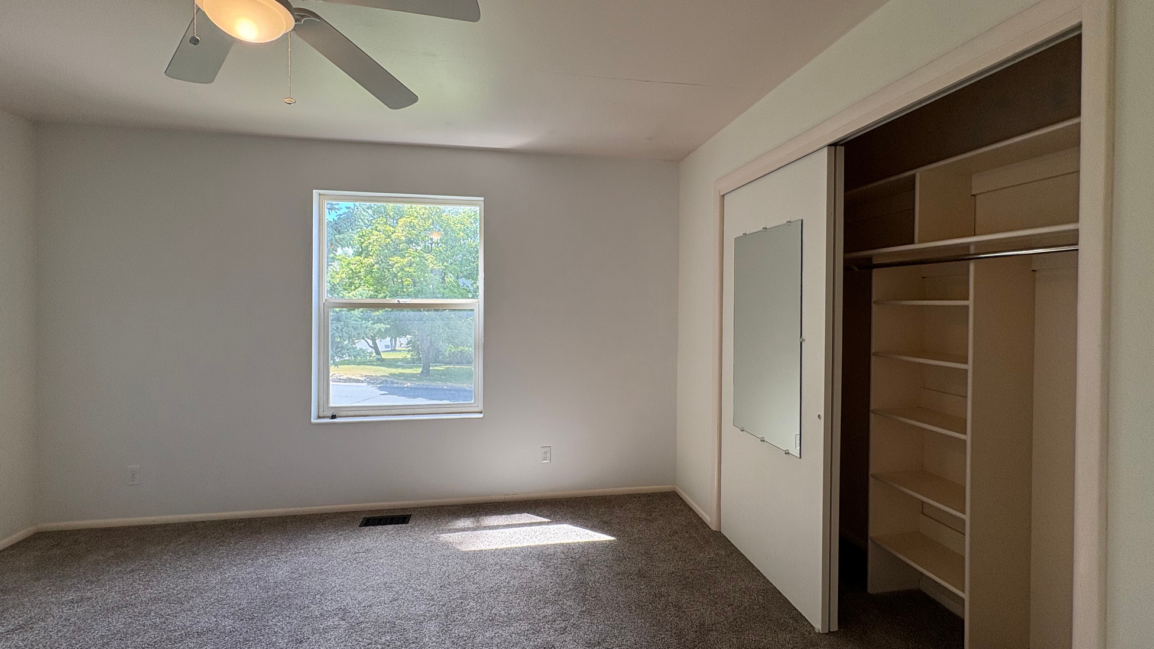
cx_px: 581
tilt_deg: -0.6
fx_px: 490
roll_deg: +0.0
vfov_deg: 67.0
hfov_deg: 99.4
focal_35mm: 16
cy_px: 309
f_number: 2.2
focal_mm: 2.22
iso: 80
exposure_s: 1/120
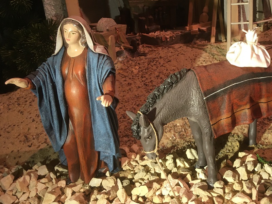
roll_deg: +1.5
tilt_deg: -20.9
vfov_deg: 48.2
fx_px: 228
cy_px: 102
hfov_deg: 61.7
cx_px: 136
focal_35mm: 29
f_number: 2.2
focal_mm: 4.15
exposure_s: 1/33
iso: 80
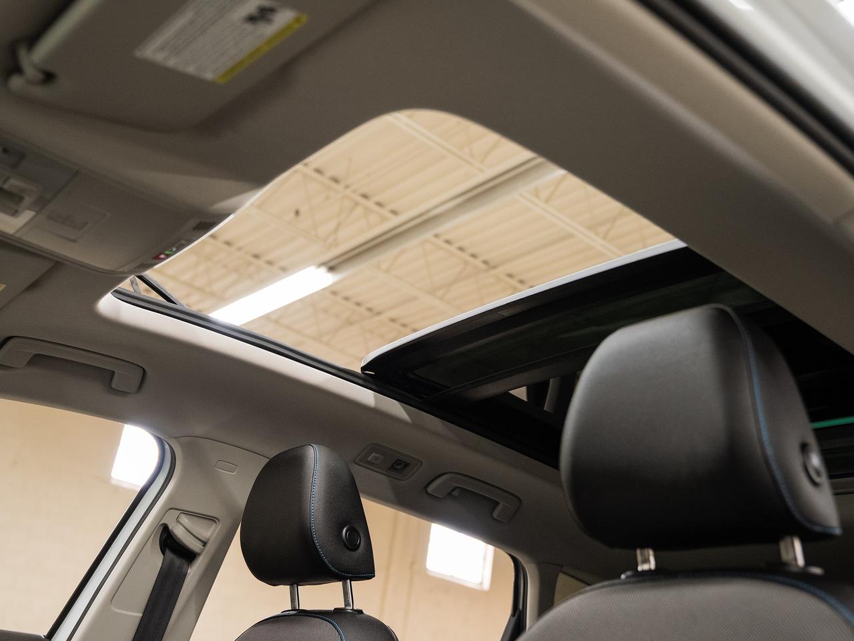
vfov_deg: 37.9
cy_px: 320
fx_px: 934
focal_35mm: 38
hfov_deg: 49.1
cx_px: 427
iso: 1000
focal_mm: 35
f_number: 3.5
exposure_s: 1/50
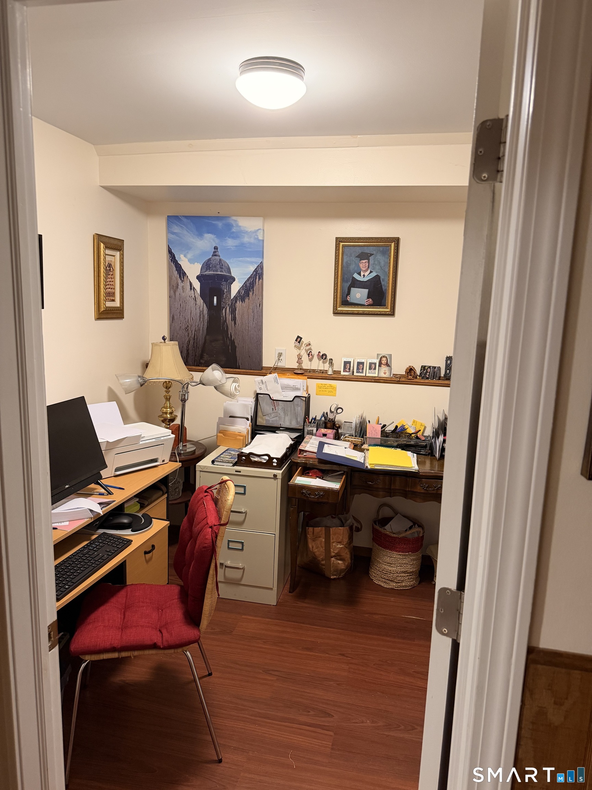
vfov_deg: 71.6
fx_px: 547
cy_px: 395
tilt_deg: -11.1
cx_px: 296
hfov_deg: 56.8
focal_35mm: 24
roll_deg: -1.8
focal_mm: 6.76
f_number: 1.78
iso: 250
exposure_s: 1/60
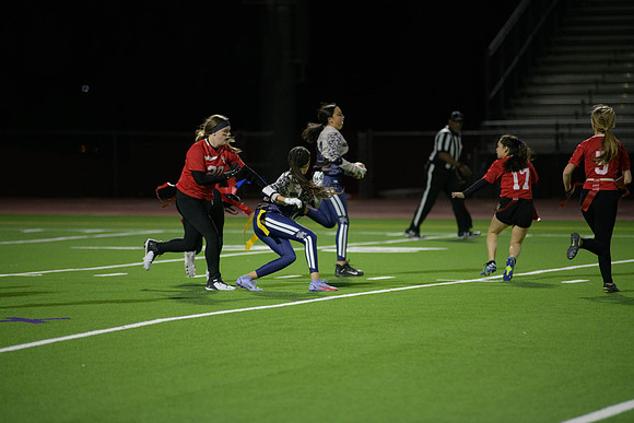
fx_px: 3523
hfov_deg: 10.3
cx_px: 317
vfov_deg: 6.9
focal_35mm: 200
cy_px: 212
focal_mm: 200
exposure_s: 1/640
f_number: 2.8
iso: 2800
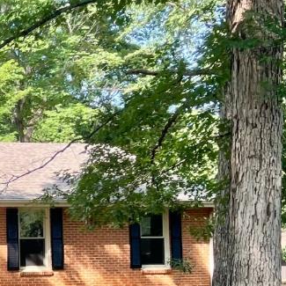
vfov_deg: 16.9
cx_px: -227
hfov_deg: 14.9
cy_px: 238
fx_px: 953
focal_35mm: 102
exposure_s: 1/358
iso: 32
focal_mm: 5.1
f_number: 1.6
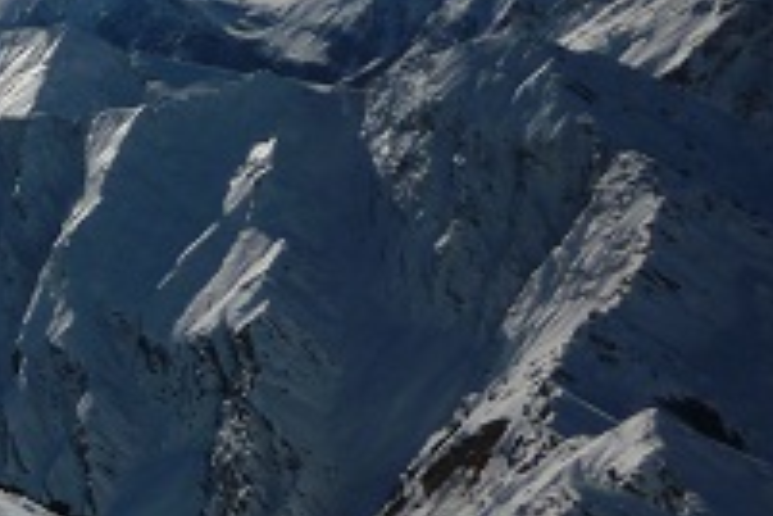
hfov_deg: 18.6
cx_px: -367
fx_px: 2104
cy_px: 262
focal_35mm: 98
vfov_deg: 14.0
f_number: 8
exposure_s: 1/800
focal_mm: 5.2
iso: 80
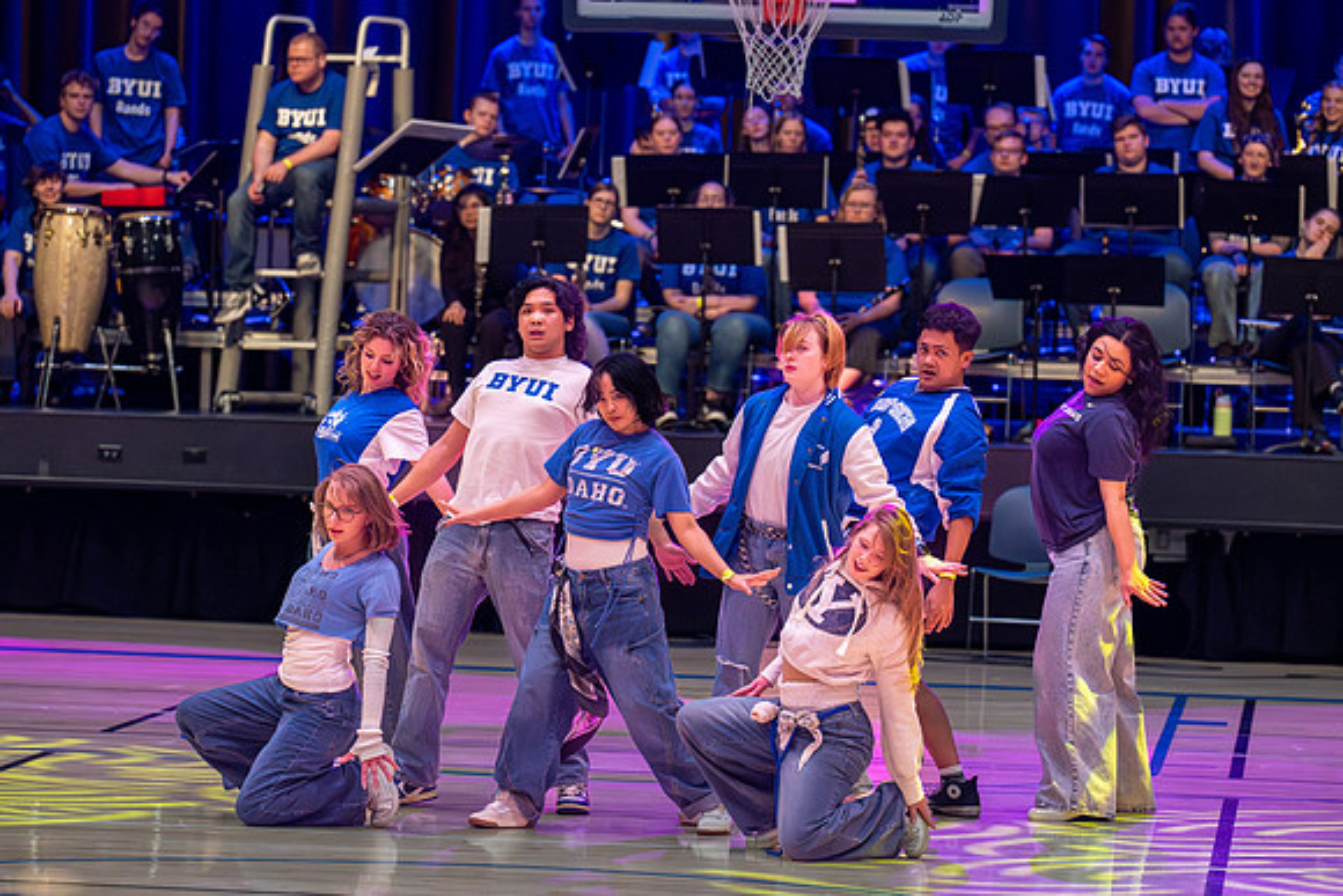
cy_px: 539
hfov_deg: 10.1
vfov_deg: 6.7
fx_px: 7625
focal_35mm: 204
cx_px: 672
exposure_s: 1/1000
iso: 8000
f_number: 4.5
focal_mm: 170
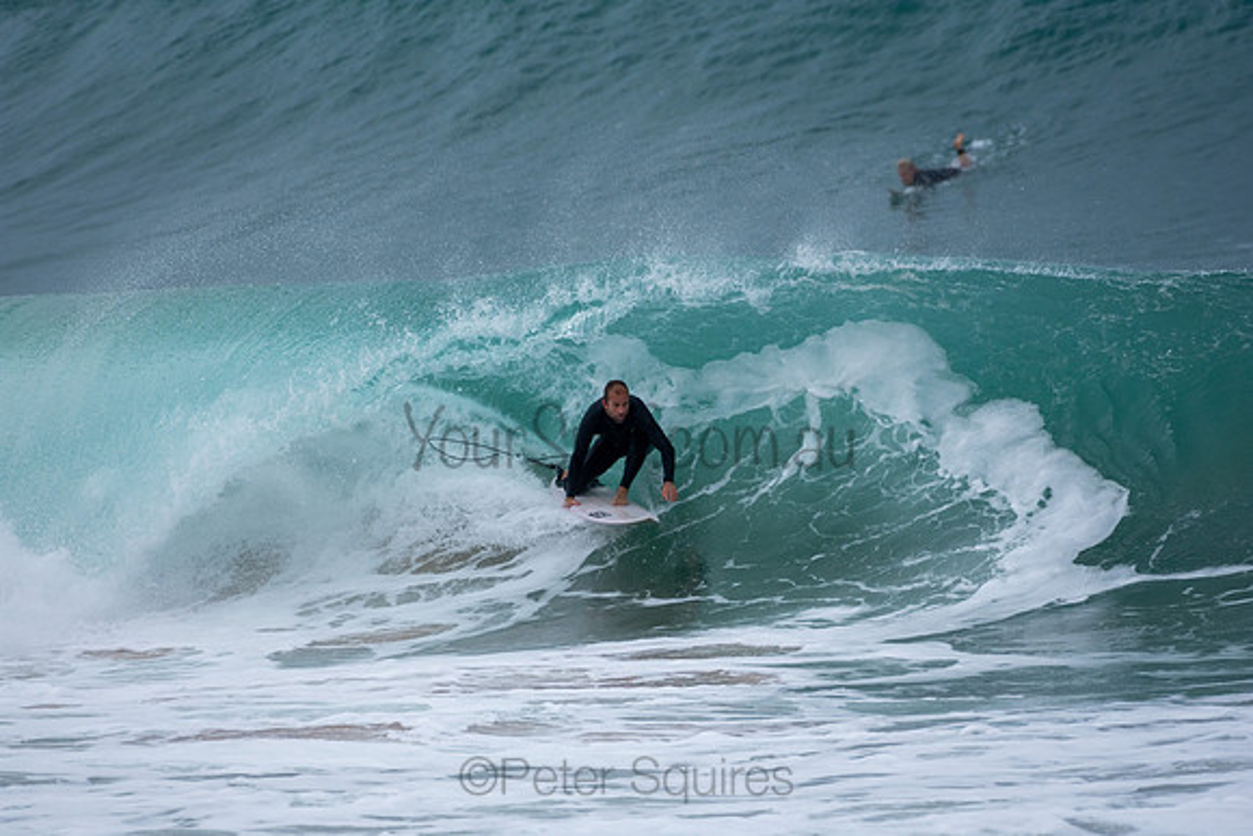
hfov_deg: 2.7
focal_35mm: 750
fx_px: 26109
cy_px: 418
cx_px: 626
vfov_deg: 1.8
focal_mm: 500
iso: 280
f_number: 5.6
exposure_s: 1/1250
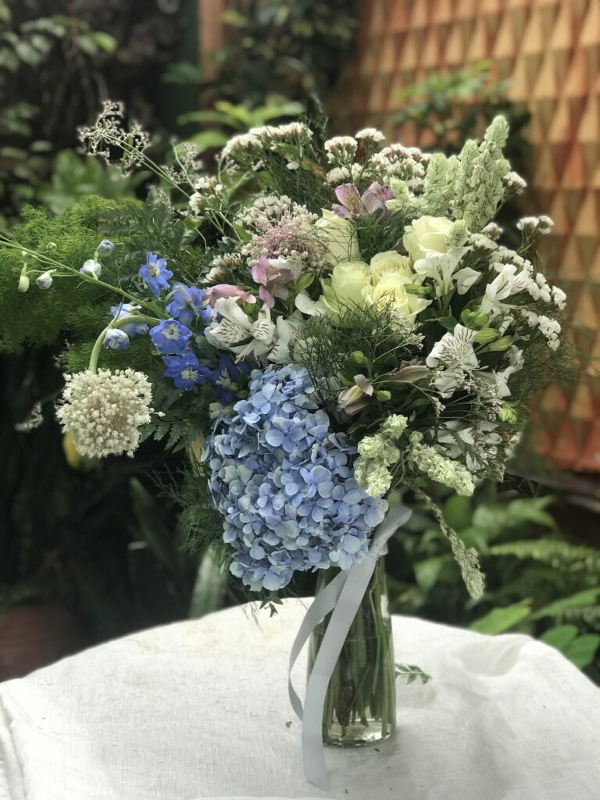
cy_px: 400
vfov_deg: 33.8
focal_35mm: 57
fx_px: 1317
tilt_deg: -9.1
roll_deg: +1.3
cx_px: 300
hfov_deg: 25.7
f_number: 2.8
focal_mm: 6.6
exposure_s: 1/60
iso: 25
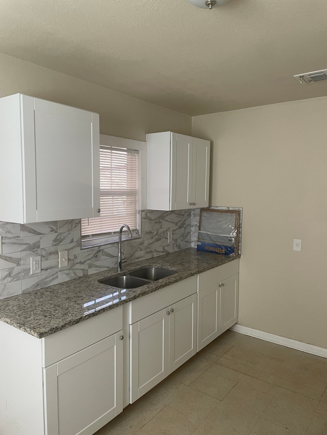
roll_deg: -0.2
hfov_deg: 53.1
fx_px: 327
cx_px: 164
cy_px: 218
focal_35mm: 26
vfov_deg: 67.3
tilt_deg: -2.4
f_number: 1.6
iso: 125
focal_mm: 4.2
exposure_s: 1/88
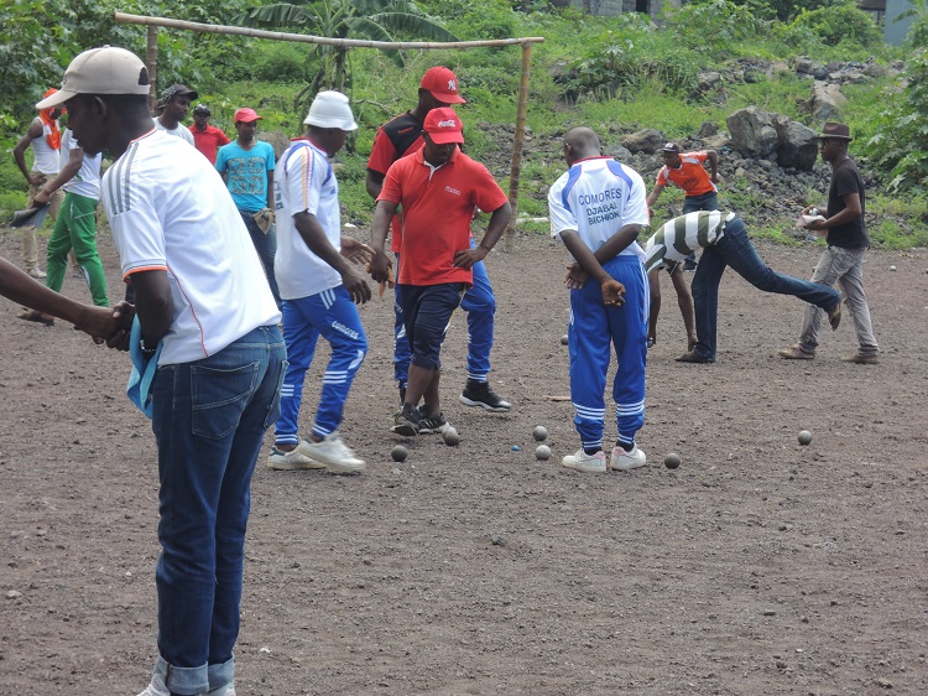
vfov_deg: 14.8
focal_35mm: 100
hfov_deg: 19.6
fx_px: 2680
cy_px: 348
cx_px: 464
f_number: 5.5
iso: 100
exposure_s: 1/125
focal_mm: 17.9
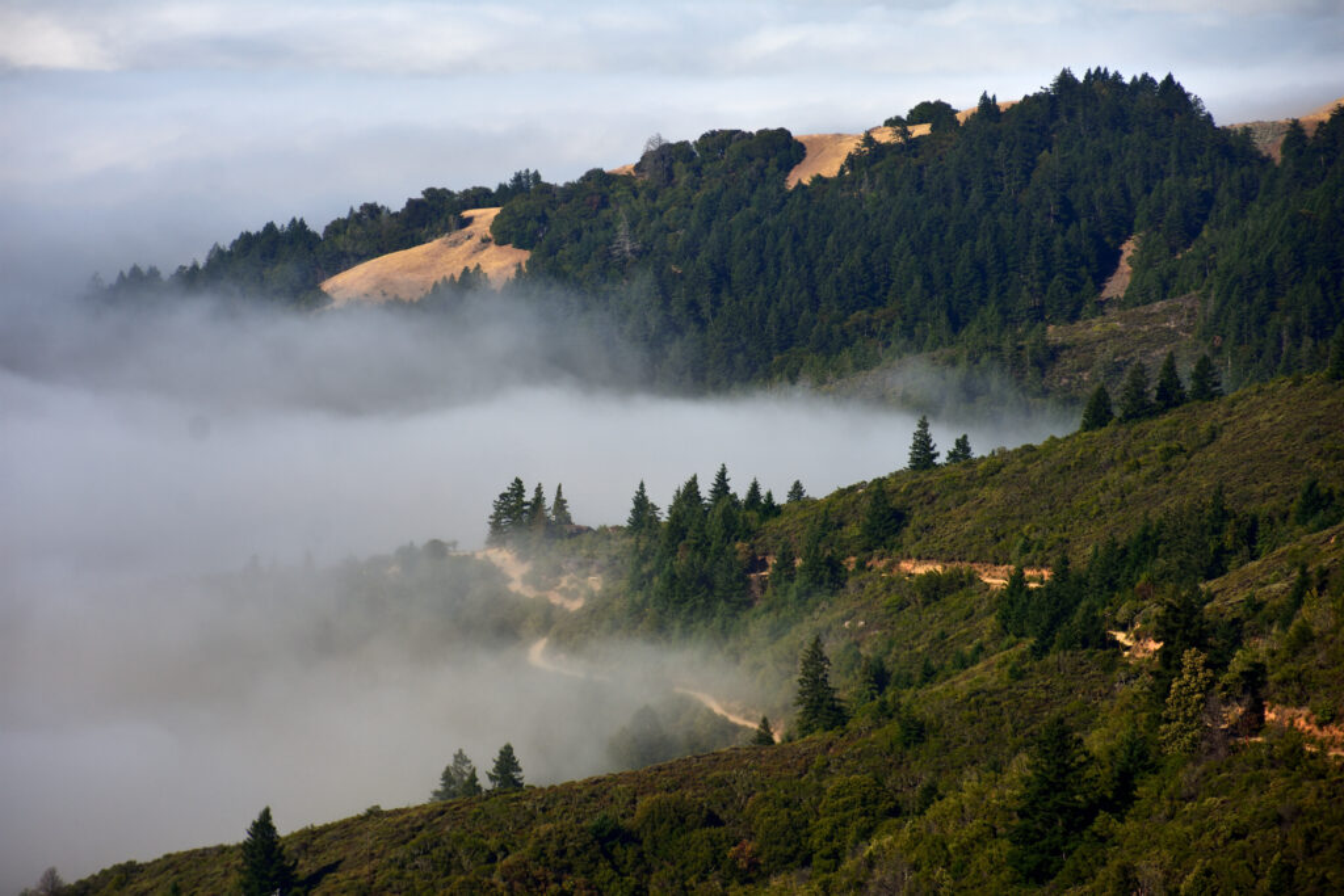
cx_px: 672
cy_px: 448
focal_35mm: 168
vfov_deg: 8.2
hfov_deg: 12.2
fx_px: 6272
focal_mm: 112
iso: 100
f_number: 5.6
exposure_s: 1/500
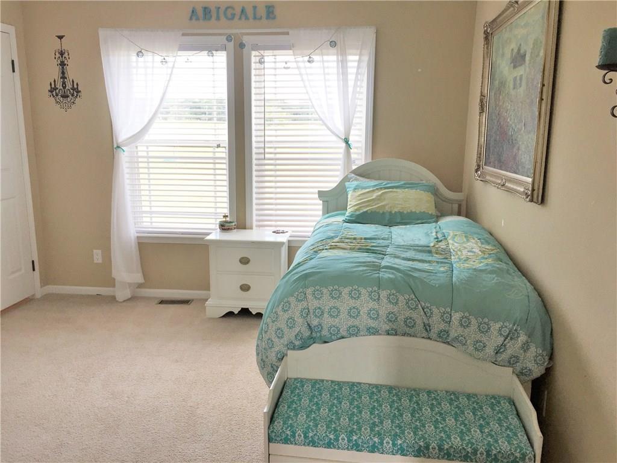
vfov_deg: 48.2
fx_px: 517
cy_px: 232
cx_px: 308
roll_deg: -0.5
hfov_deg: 61.7
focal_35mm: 29
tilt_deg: -10.6
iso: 40
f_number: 2.2
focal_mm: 4.15
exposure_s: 1/120
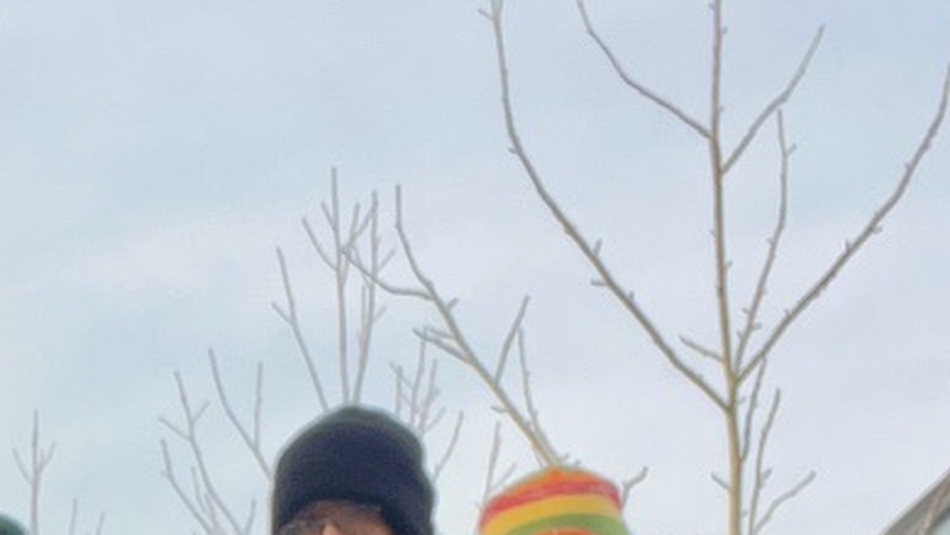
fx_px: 2167
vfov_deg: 13.1
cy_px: 875
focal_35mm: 86
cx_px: 71
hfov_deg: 24.0
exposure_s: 1/450
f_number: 2.2
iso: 32
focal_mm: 2.71
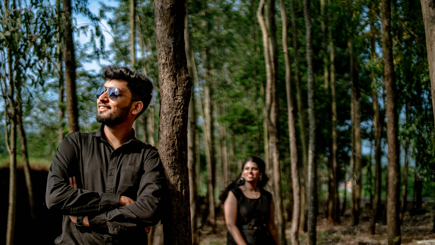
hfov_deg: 46.3
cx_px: 197
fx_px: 508
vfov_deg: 26.9
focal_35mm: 44
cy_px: 167
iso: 100
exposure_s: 1/4000
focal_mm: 35
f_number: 1.4
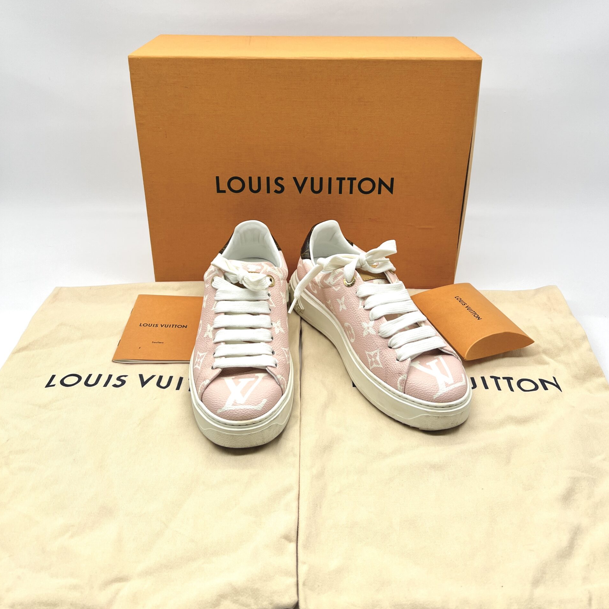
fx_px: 617
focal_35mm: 31
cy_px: 244
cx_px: 307
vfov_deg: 52.2
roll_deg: -0.2
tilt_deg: -25.1
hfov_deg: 52.5
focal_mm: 5.7
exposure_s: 1/130
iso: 32
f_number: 1.5
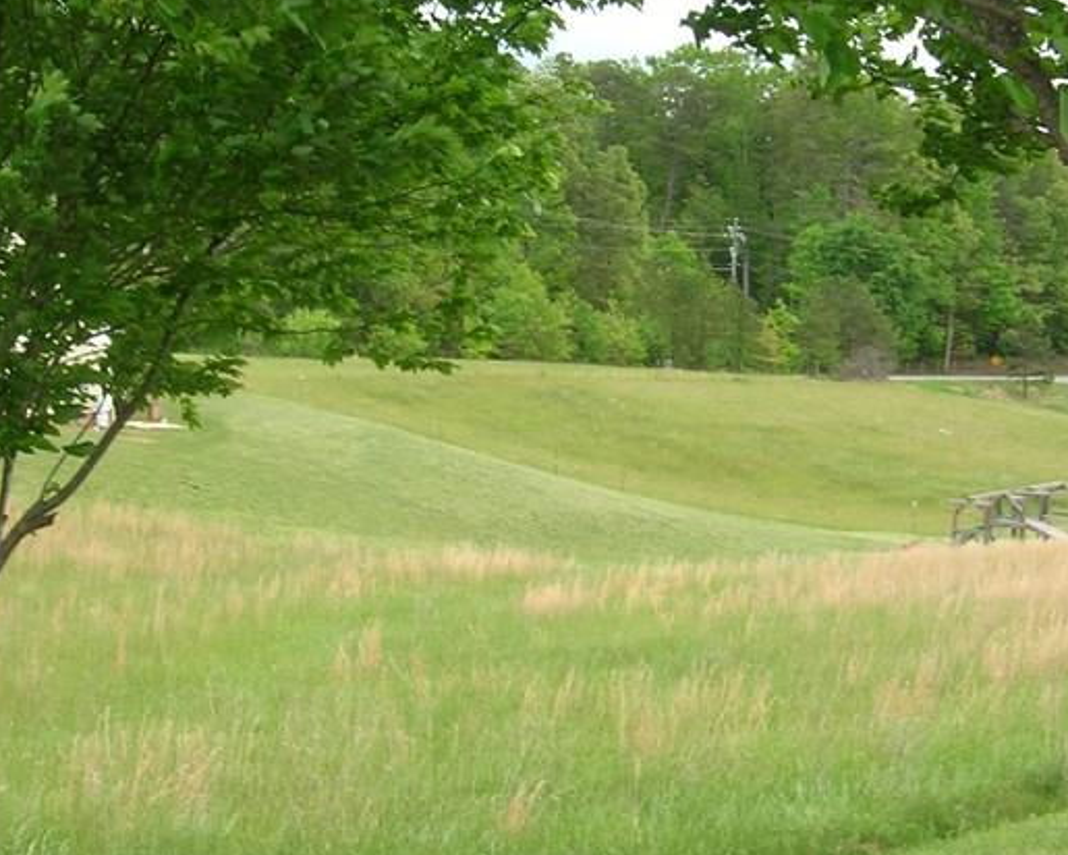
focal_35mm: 66
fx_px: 2086
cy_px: 432
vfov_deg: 23.1
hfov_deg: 28.7
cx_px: 574
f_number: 4.9
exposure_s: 1/74.3
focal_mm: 5.7
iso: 50
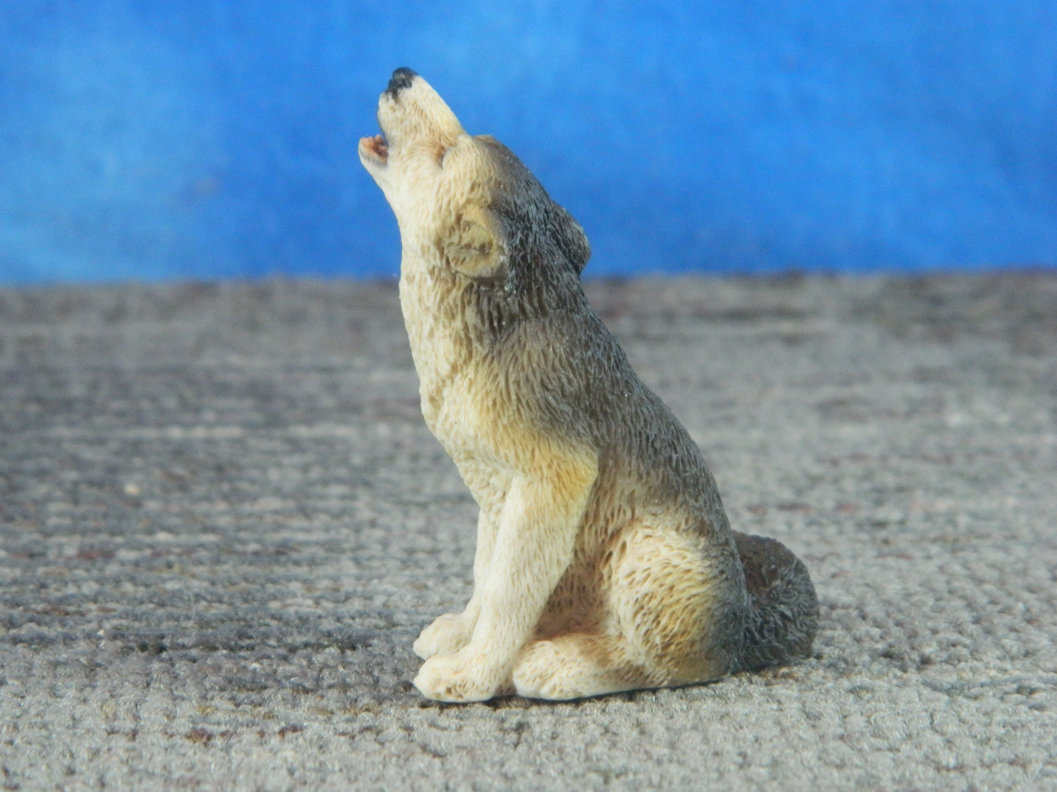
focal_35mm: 129
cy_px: 396
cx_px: 528
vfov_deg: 11.5
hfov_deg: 15.3
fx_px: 3939
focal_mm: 23.2
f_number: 4.7
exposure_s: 1/15
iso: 400
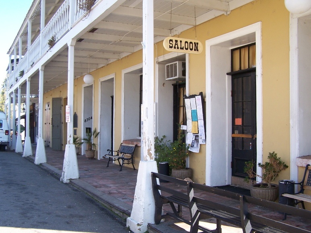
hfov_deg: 49.0
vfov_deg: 37.7
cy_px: 116
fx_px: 341
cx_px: 156
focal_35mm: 38
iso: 80
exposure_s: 1/250
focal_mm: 6.3
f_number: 2.8
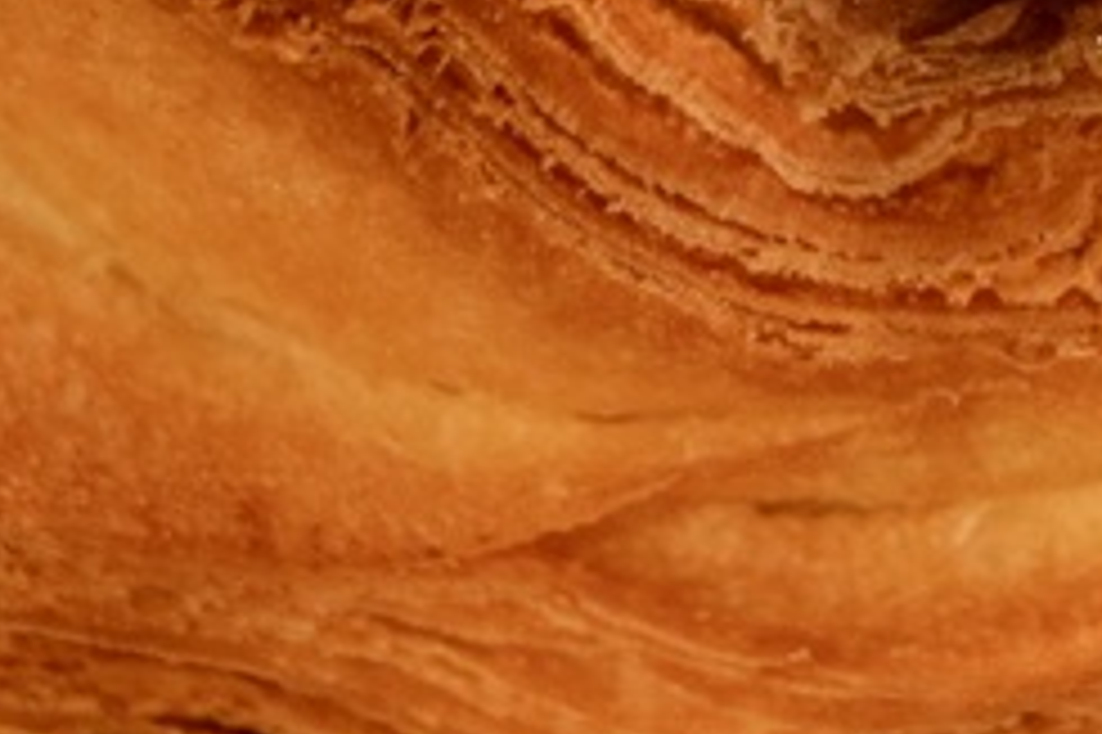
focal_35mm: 216
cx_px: 1037
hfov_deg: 9.5
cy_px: -711
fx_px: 6611
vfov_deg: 6.2
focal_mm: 23
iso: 1100
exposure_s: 1/60
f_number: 3.8
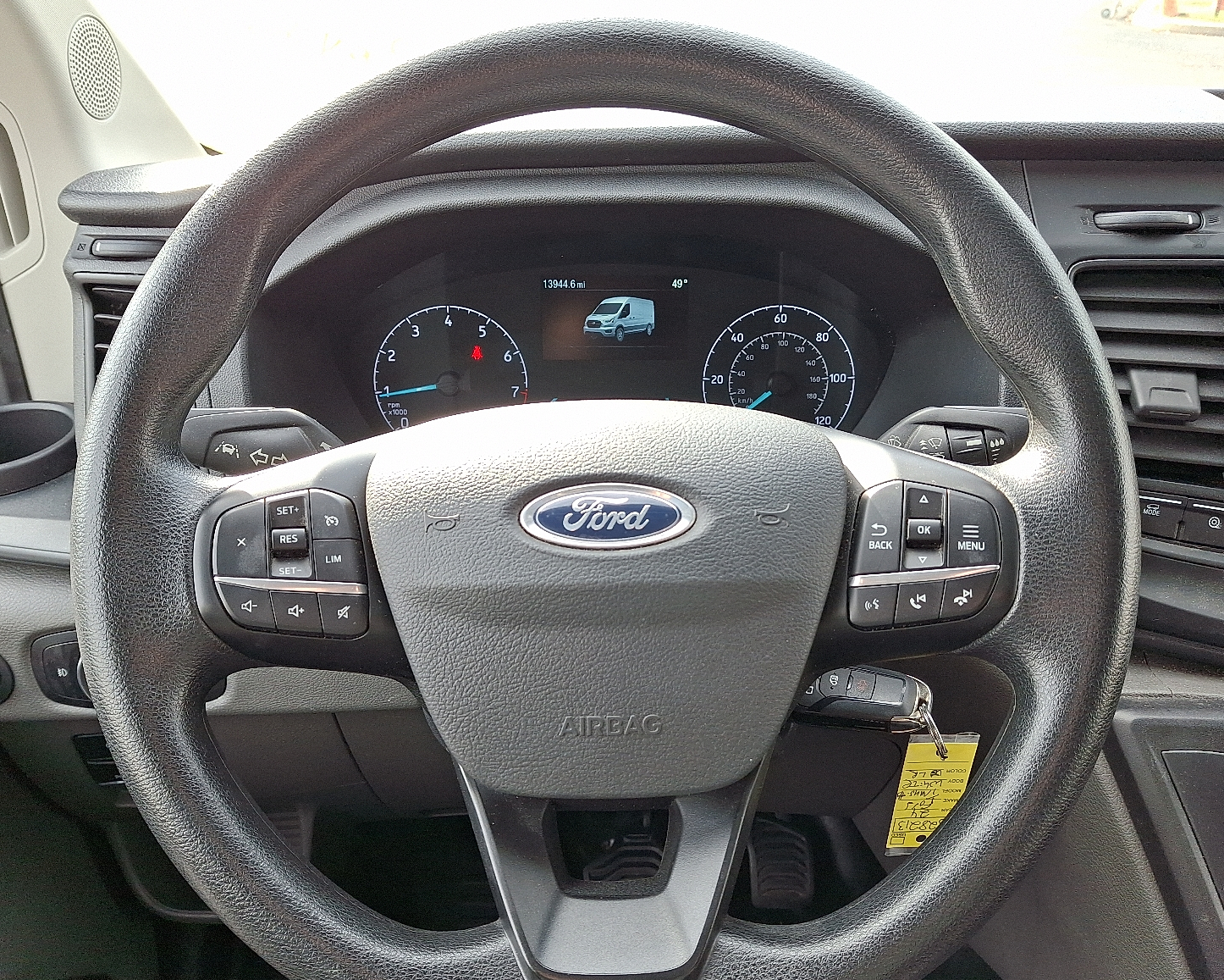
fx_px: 978
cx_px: 618
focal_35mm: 27
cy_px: 503
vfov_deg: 53.2
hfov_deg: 64.1
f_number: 1.8
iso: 25
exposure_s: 1/100
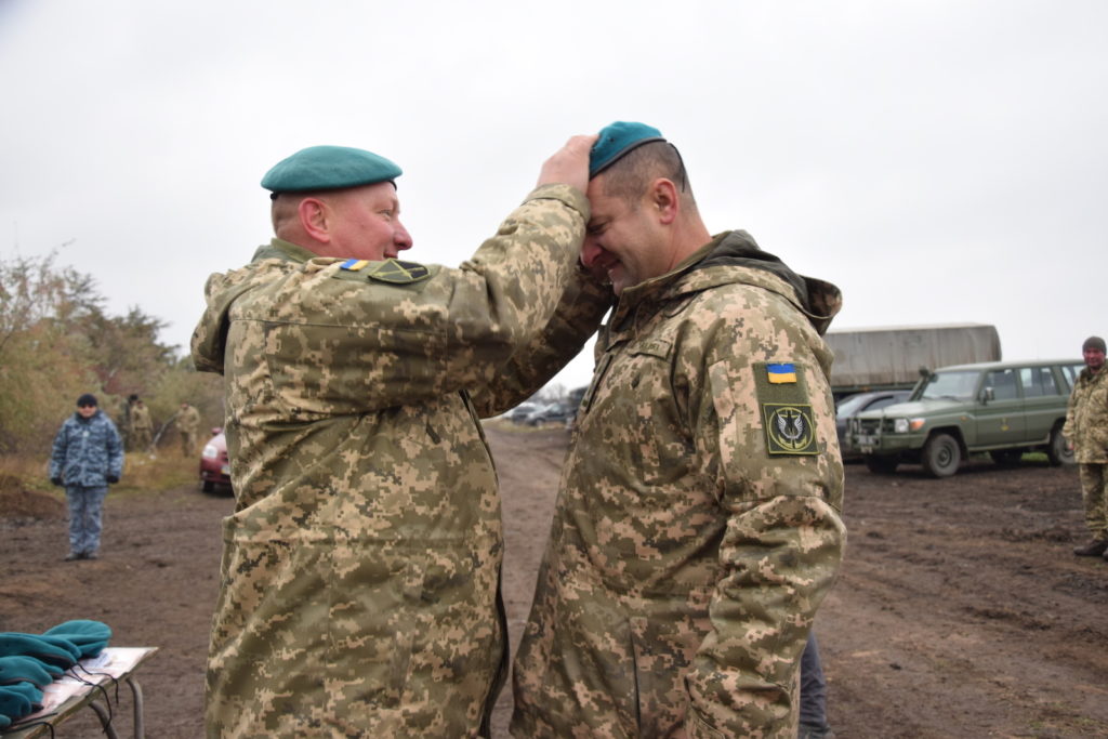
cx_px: 554
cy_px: 370
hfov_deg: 57.2
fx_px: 1016
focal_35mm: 33
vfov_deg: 40.0
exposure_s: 1/100
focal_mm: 22
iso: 400
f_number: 5
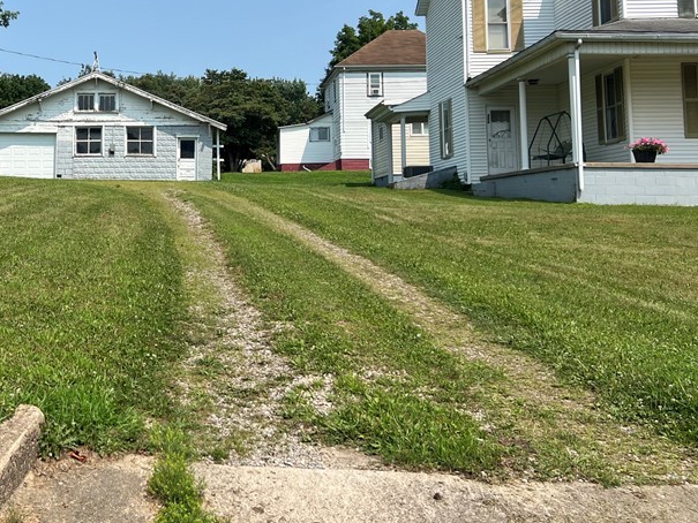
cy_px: 136
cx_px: 157
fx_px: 887
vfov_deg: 32.3
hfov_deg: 41.4
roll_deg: +0.4
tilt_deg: +5.1
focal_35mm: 44
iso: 50
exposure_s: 1/4444
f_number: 1.5
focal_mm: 5.7
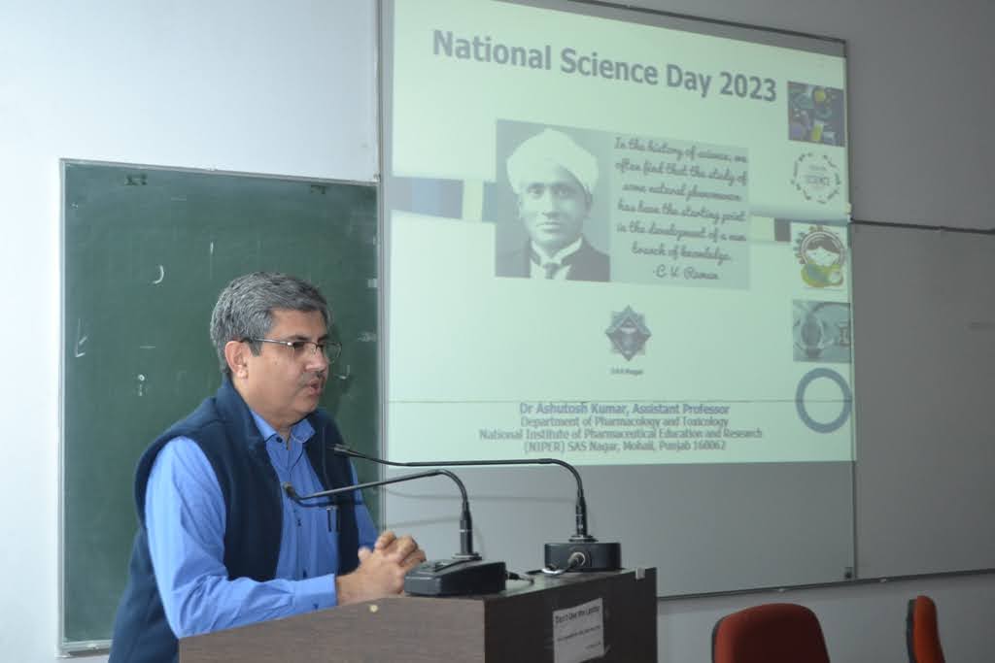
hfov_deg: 33.4
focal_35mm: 60
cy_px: 332
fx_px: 1658
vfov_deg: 22.6
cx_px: 498
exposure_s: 1/10
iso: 800
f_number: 5.3
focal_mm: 40
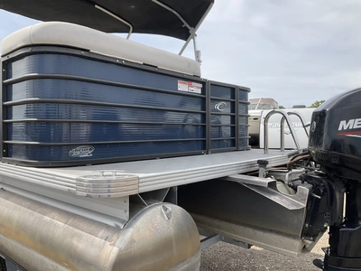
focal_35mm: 29
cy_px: 136
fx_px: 302
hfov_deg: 61.7
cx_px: 180
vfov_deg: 48.2
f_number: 1.8
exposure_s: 1/1221
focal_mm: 3
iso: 25
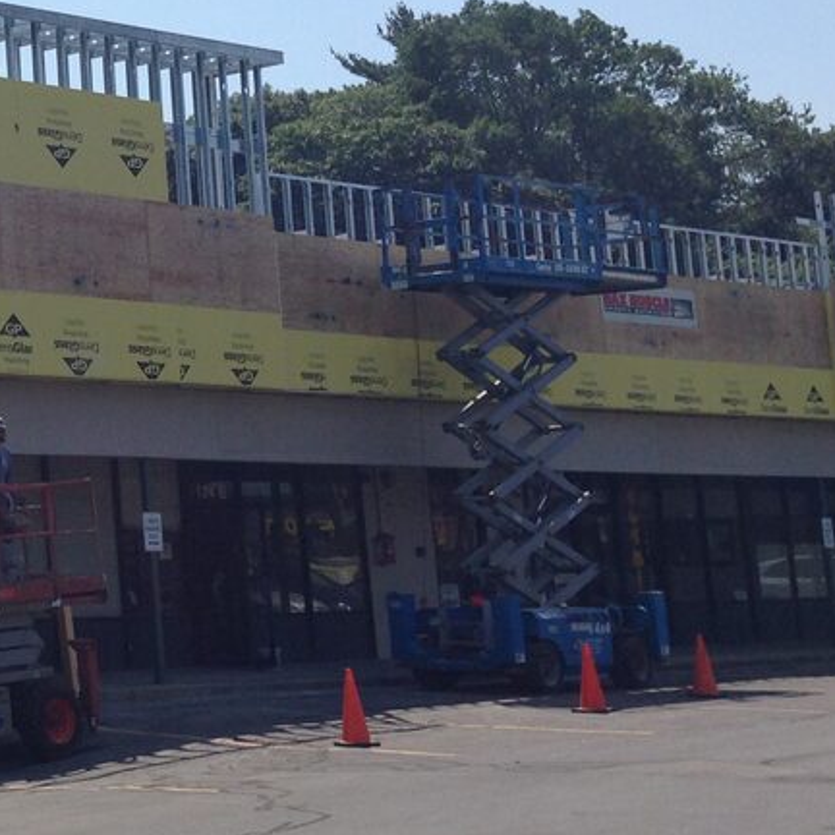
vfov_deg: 19.2
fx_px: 2456
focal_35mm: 90
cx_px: -326
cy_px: 213
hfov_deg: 17.7
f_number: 2.4
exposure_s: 1/2088
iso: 50
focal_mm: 4.12
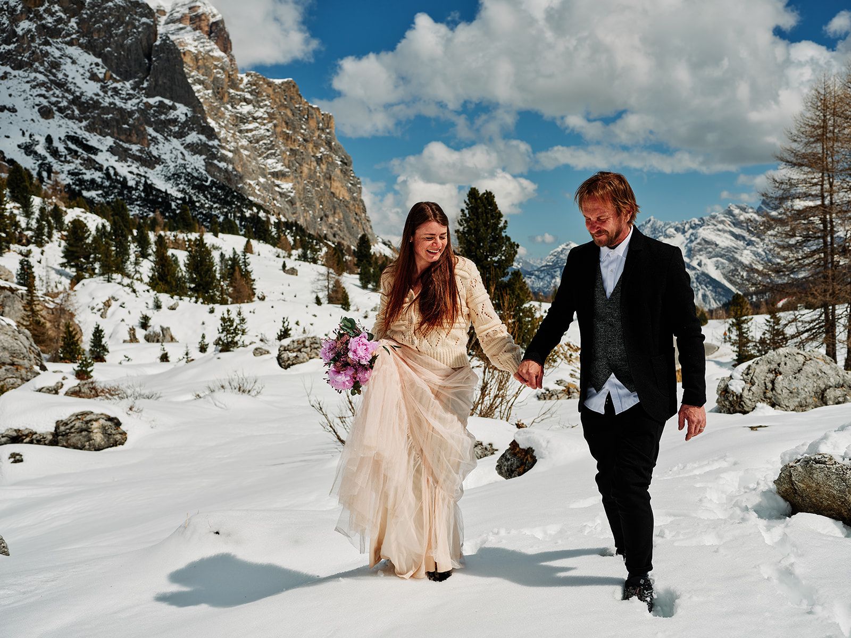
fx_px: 983
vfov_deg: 36.0
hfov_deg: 46.8
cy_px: 319
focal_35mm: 40
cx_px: 426
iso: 100
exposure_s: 1/1250
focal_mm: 50
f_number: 6.4
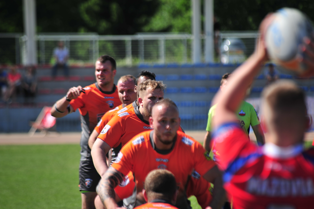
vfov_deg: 4.6
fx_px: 2615
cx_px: 157
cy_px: 104
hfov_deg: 6.9
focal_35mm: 300
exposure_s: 1/1250
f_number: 5.6
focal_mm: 300
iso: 200
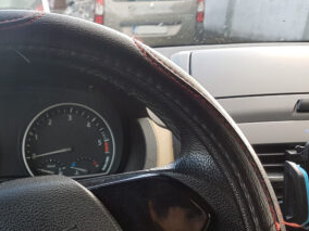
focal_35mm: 55
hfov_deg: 32.3
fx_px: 491
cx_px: 2
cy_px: 171
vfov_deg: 26.2
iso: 40
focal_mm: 4.2
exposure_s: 1/100
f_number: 1.7
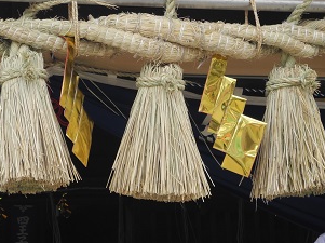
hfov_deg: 11.5
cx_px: 144
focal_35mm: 172
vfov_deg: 8.6
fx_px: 1613
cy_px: 23
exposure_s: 1/67.2
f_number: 4.5
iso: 100
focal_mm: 20.1
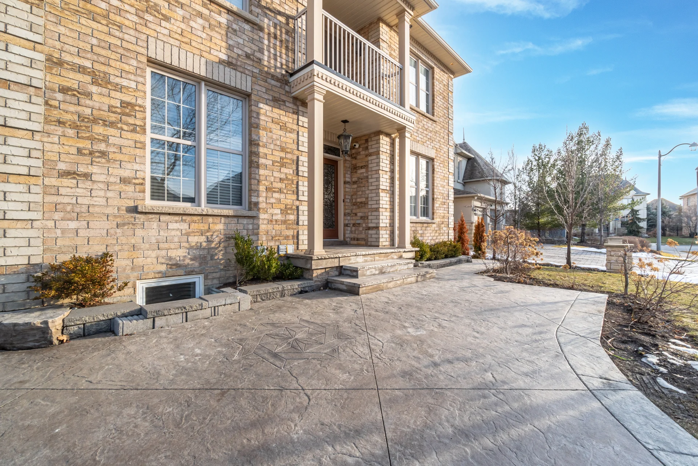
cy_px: 233
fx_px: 291
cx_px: 349
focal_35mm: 15
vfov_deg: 77.3
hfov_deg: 100.4
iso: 100
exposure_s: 1/60
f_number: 14
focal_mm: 10
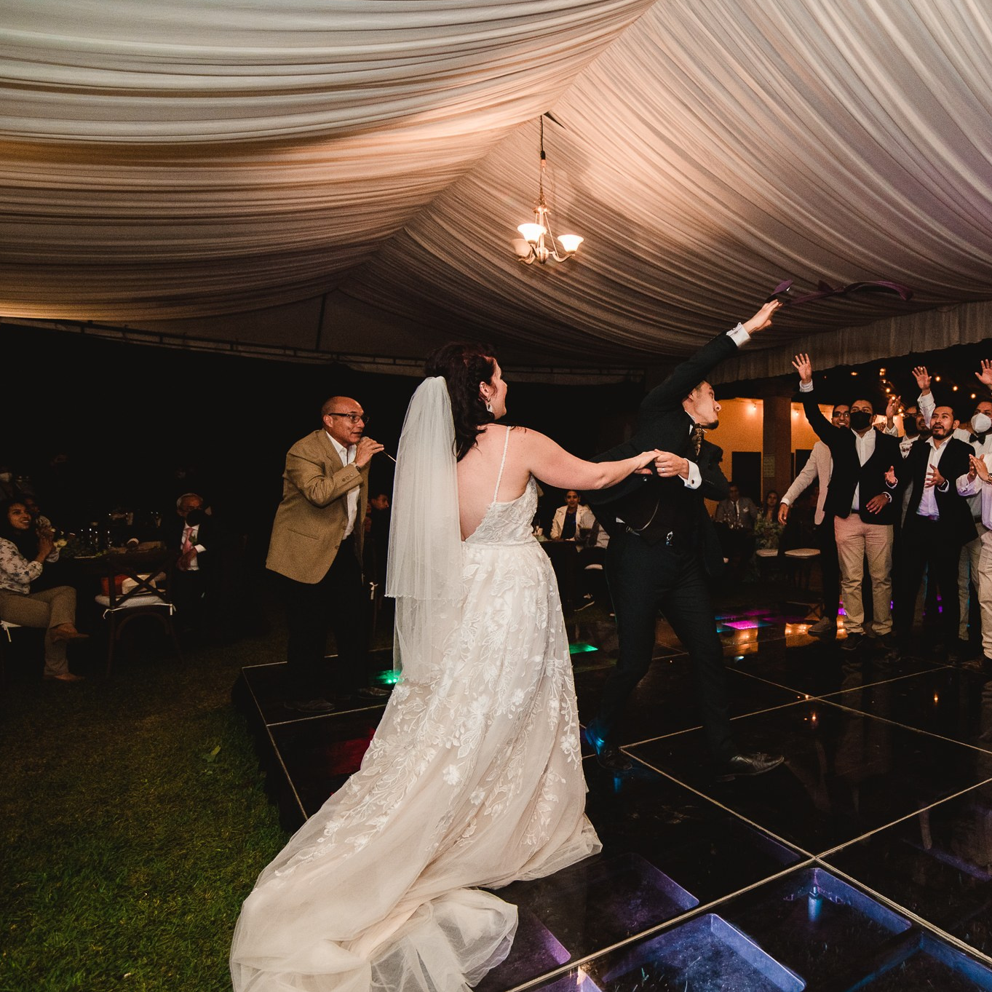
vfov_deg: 67.3
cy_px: 495
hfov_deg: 64.0
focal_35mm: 23
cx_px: 722
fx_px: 746
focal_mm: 18
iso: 1250
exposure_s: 1/125
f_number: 3.2
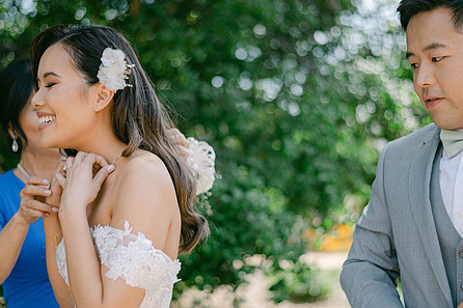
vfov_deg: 20.9
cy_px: 169
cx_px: 237
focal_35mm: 65
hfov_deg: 31.0
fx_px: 836
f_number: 2
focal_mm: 50
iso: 100
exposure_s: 1/1250
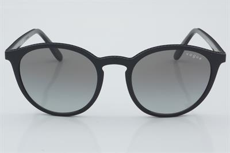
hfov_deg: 24.6
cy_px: 76
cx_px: 115
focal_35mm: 82
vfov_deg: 16.5
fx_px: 527
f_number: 32
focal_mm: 55
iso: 100
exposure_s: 1/4
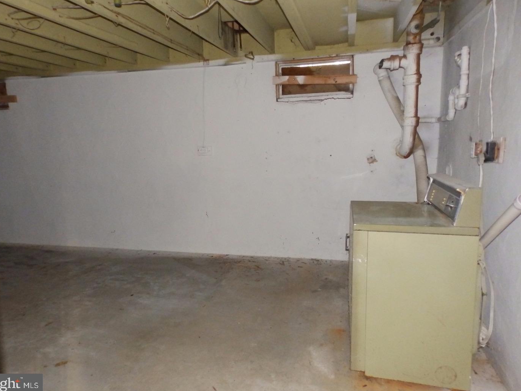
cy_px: 191
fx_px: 346
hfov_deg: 73.9
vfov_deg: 58.9
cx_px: 249
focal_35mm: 23
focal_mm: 4
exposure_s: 1/30
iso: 800
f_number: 3.4
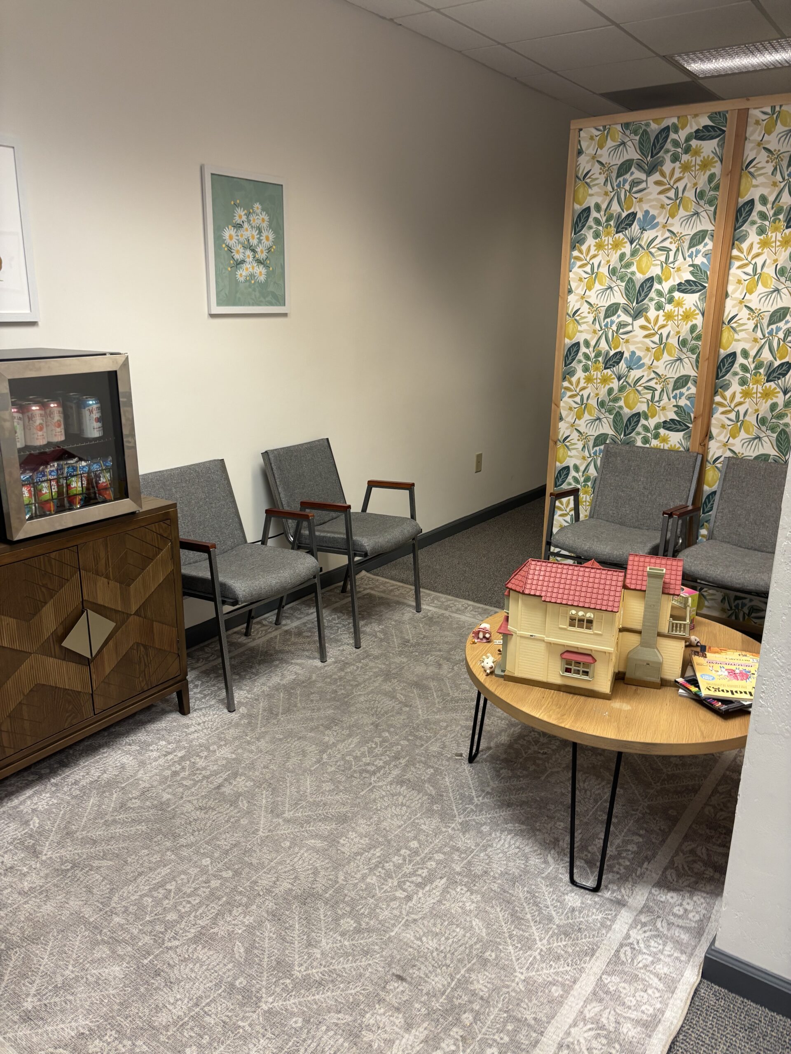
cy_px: 527
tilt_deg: -15.0
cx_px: 396
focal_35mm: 26
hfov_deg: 53.1
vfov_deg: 67.3
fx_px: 792
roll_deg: -1.8
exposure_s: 1/60
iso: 125
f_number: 1.6
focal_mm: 5.96
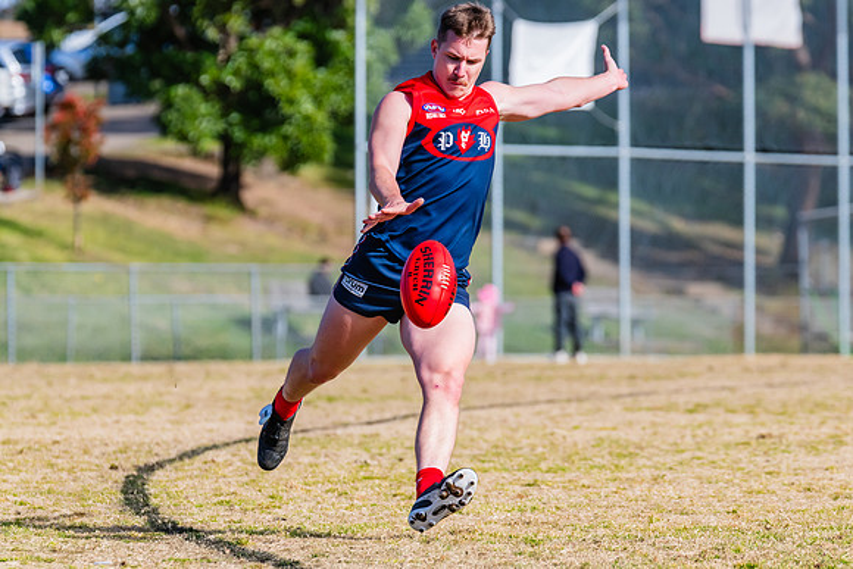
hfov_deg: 6.4
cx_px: 455
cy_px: 287
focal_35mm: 324
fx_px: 7672
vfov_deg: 4.2
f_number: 8
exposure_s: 1/1600
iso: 640
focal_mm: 290
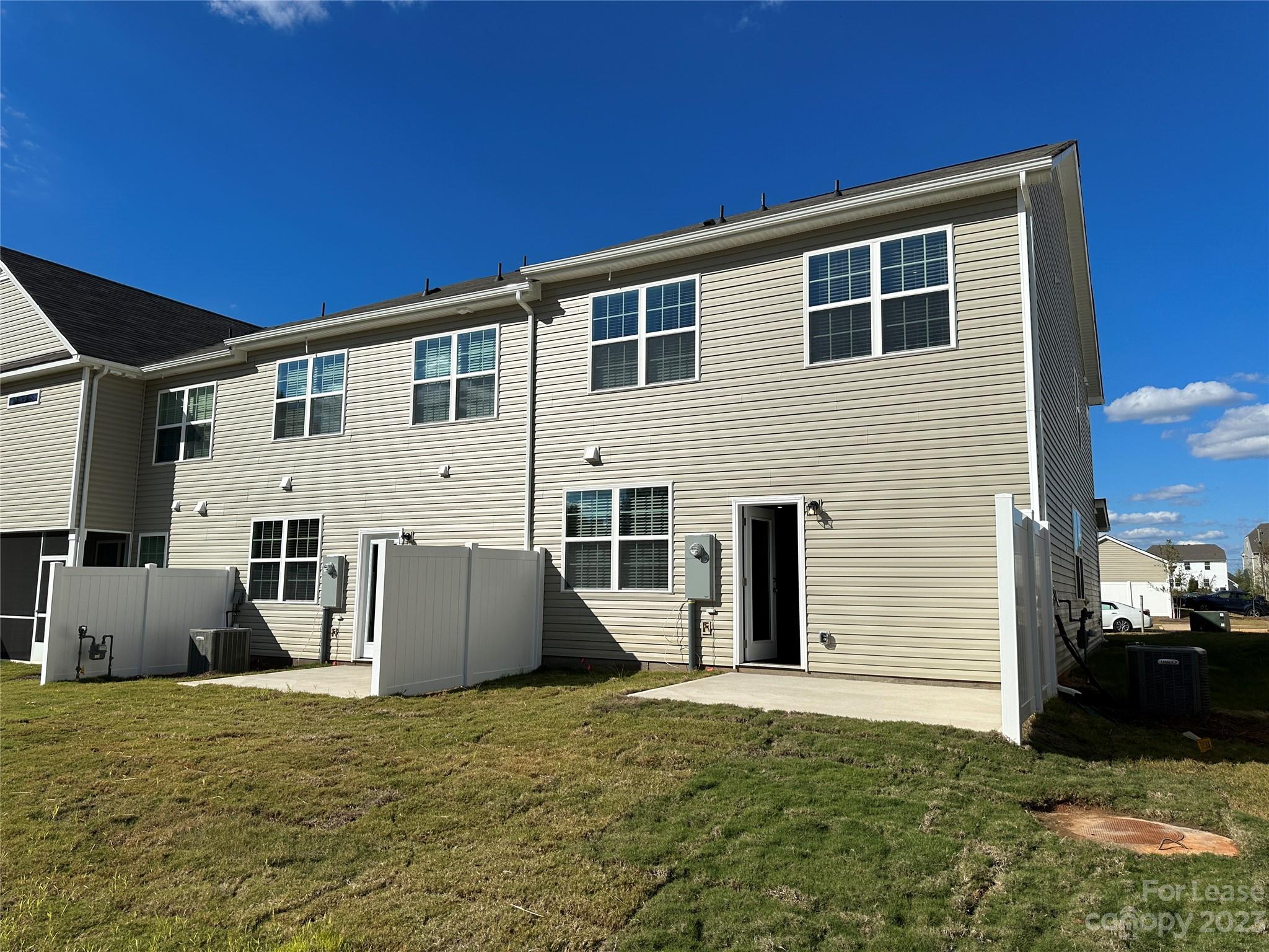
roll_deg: -1.2
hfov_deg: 71.6
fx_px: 880
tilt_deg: +6.9
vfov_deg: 56.8
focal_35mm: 24
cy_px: 476
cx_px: 634
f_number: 1.78
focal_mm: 6.86
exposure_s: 1/9709
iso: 80
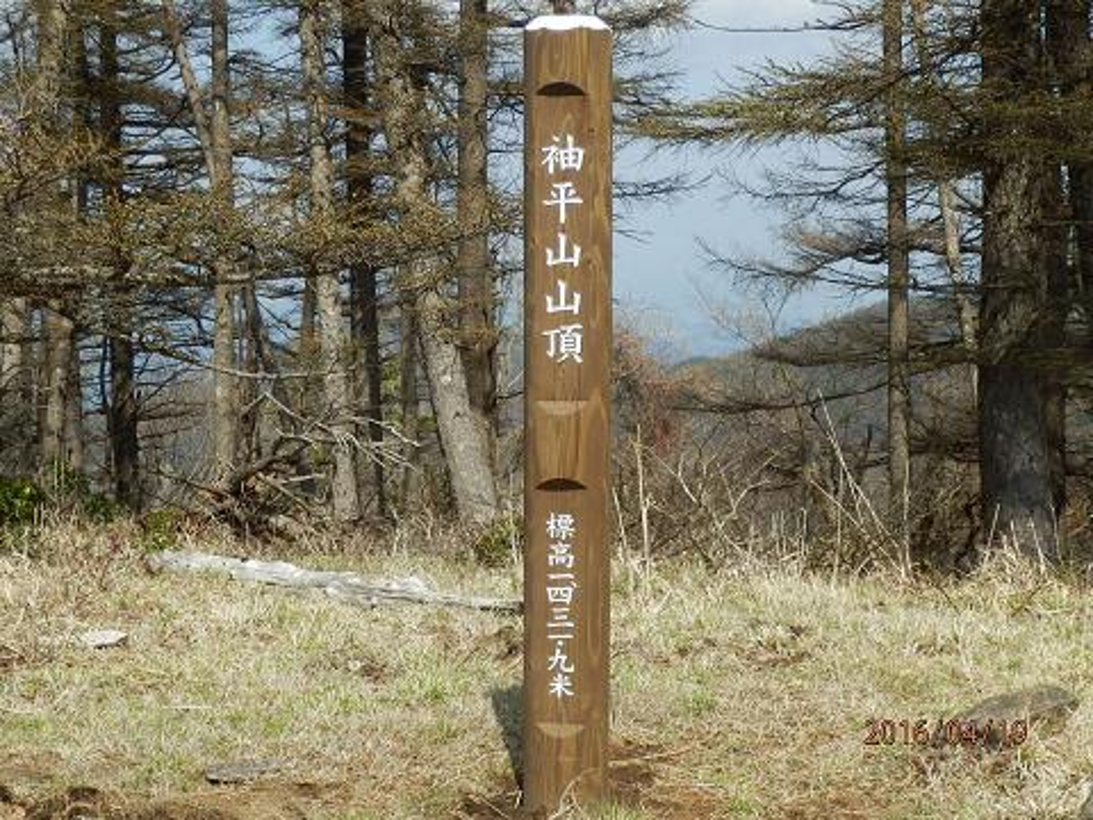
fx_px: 2179
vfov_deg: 21.3
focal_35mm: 69
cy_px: 410
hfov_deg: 28.2
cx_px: 546
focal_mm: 12.3
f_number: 4.8
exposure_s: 1/500
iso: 80
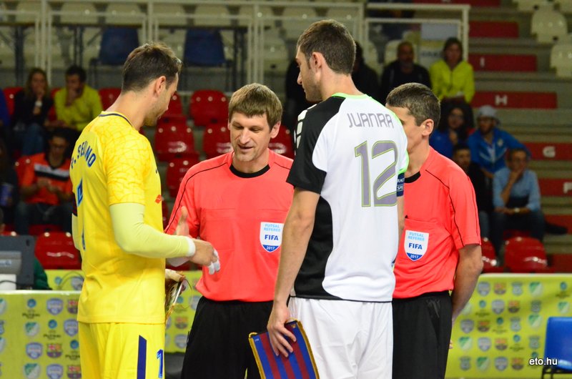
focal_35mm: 218
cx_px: 286
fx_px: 3449
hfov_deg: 9.5
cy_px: 190
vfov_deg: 6.3
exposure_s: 1/400
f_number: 6.3
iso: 6400
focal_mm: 145
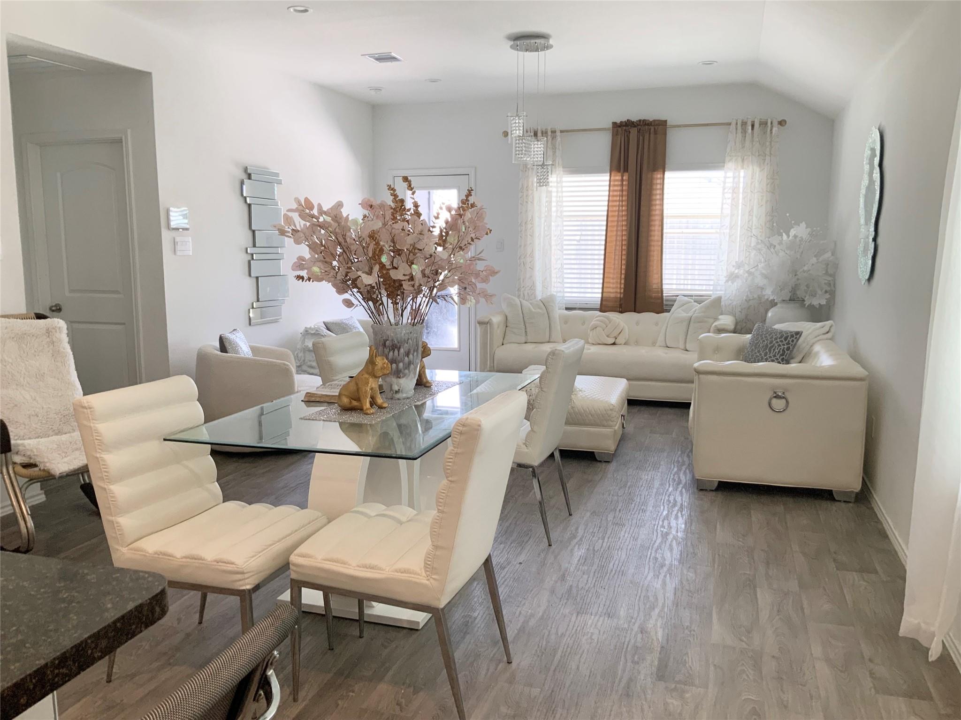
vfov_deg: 48.2
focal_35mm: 29
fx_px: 805
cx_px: 480
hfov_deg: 61.7
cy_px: 360
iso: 64
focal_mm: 3
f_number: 1.8
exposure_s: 1/120
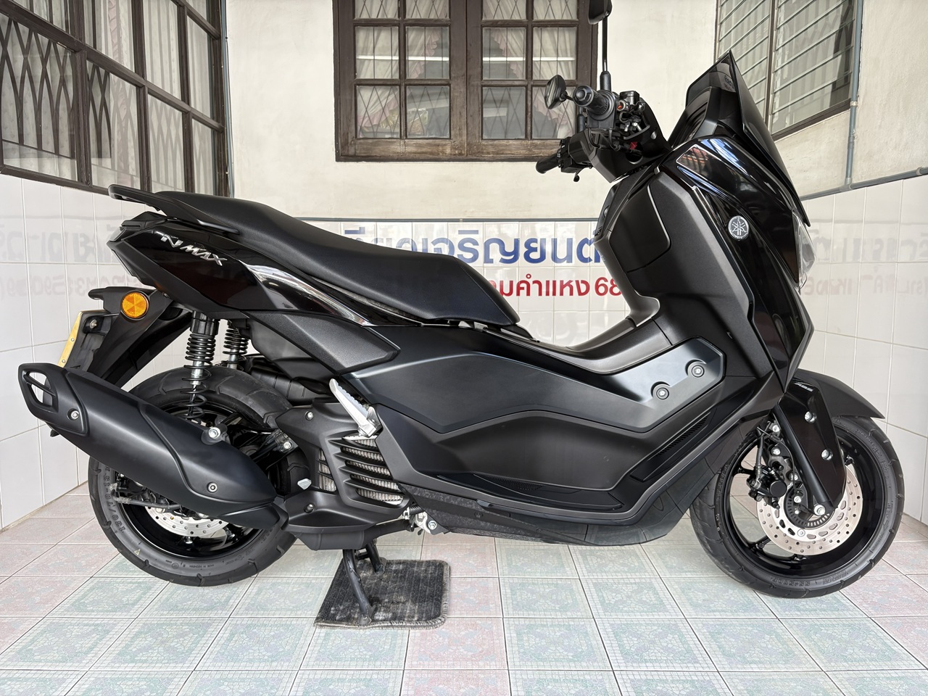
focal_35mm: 26
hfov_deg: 67.3
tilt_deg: -6.8
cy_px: 348
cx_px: 464
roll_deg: +0.5
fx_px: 697
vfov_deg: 53.1
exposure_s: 1/122
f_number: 1.6
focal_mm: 5.96
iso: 80
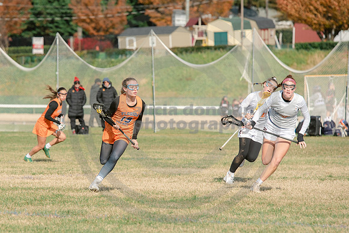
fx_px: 2759
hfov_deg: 7.2
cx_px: 126
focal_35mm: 285
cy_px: 149
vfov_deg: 4.8
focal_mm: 200
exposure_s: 1/1600
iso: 250
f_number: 5
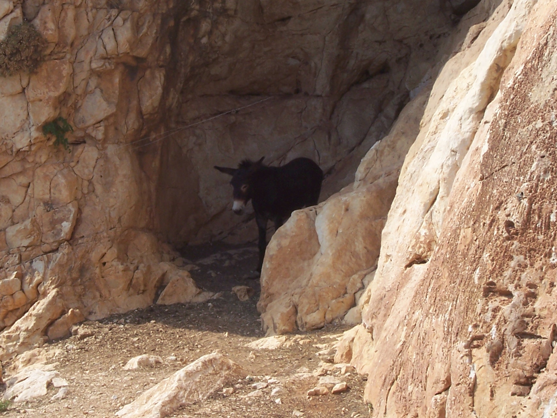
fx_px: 2430
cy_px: 161
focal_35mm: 151
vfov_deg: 9.8
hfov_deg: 13.1
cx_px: 245
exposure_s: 1/180
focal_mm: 16.8
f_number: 9.5
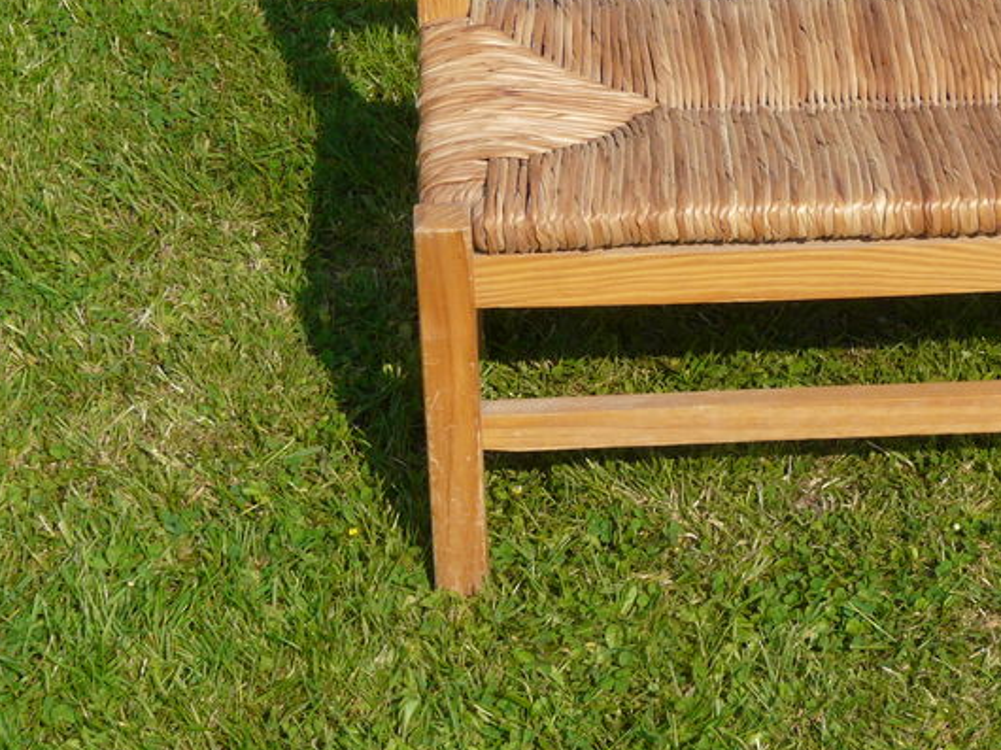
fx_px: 3382
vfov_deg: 12.6
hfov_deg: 16.7
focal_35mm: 117
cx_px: 806
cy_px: 166
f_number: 5.6
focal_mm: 10.2
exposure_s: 1/320
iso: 100
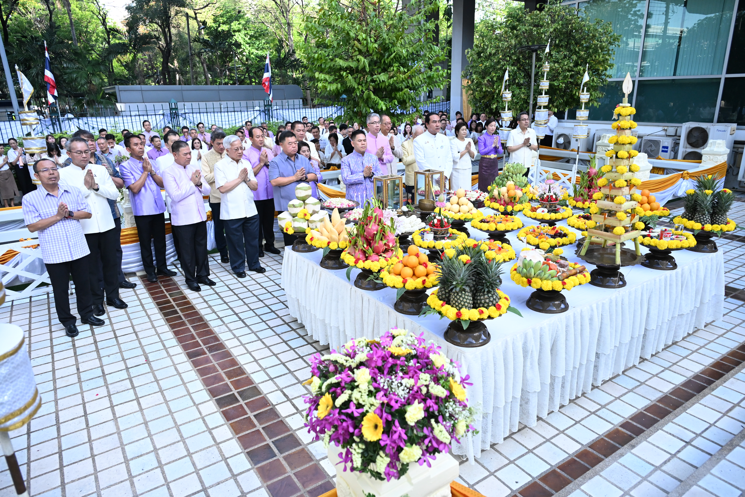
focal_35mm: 24
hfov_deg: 73.7
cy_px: 248
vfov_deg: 53.1
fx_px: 497
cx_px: 372
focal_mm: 24
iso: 3200
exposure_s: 1/2000
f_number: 4
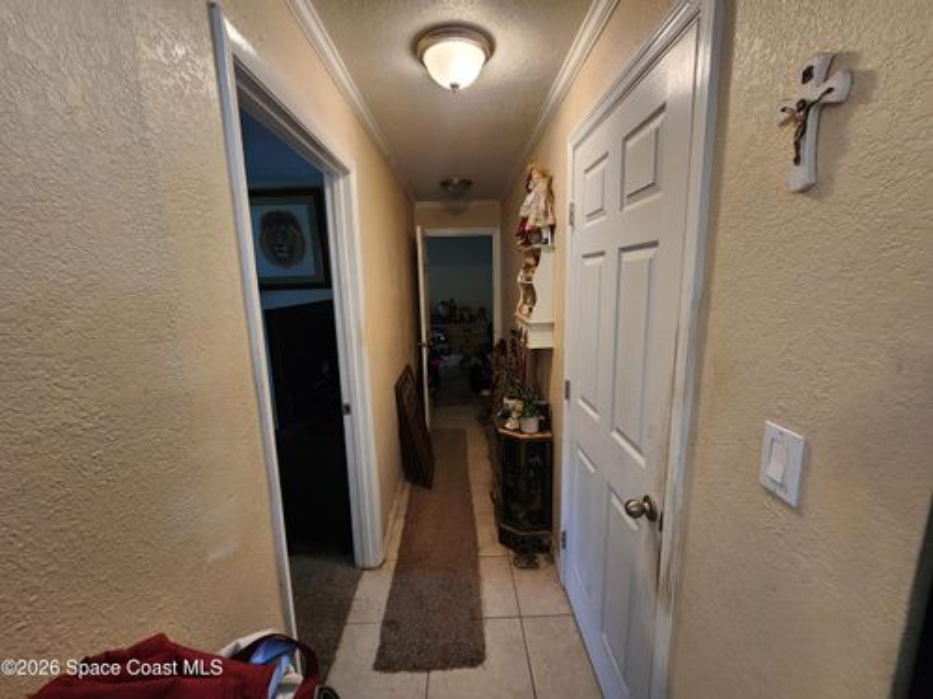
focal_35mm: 13
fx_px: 350
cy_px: 350
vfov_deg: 89.9
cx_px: 466
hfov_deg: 106.2
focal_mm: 2.2
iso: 400
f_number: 2.2
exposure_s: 1/30
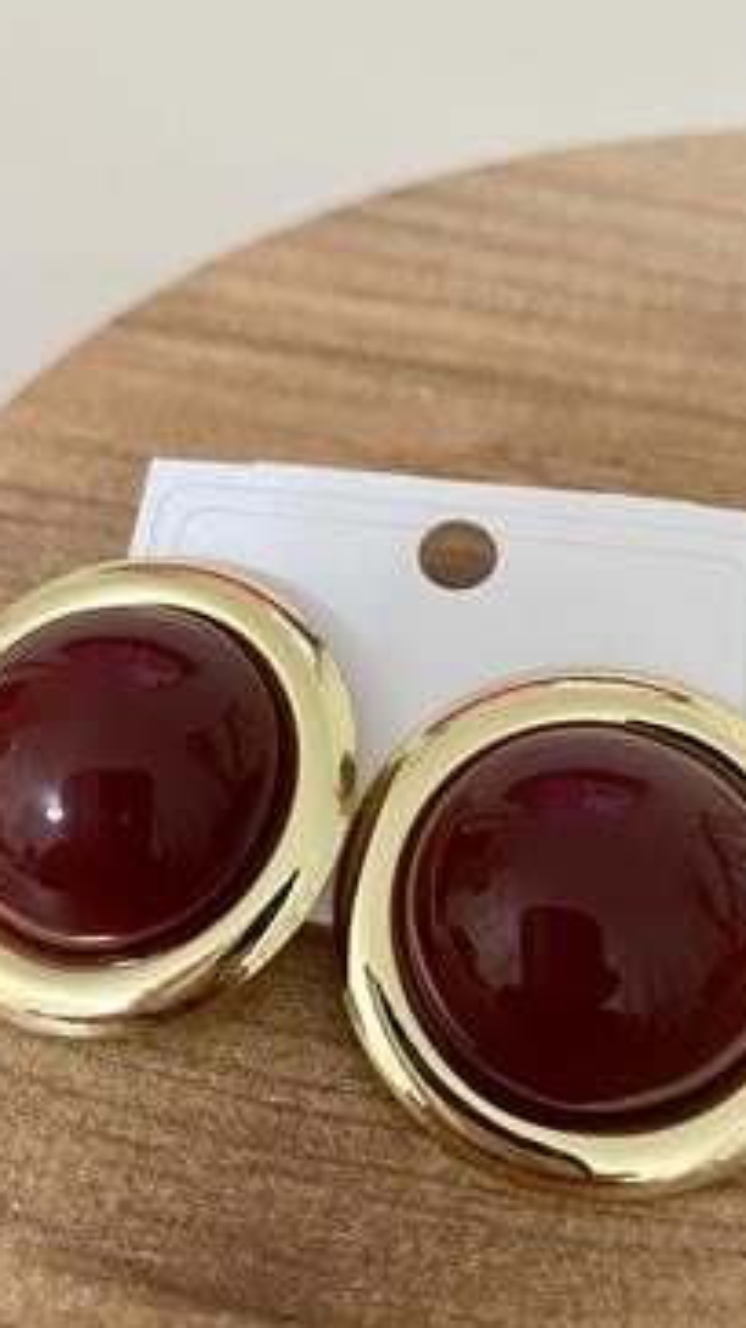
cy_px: 715
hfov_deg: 37.8
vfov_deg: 62.6
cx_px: 373
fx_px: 1091
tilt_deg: -47.3
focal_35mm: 31
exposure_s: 1/25
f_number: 1.8
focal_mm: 4.25
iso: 500
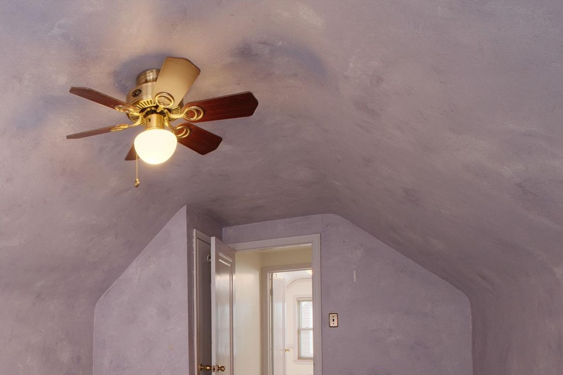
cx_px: 118
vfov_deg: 45.8
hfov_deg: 63.7
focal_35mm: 26
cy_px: 323
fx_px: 407
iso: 1000
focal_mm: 10
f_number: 7.1
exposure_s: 1/125
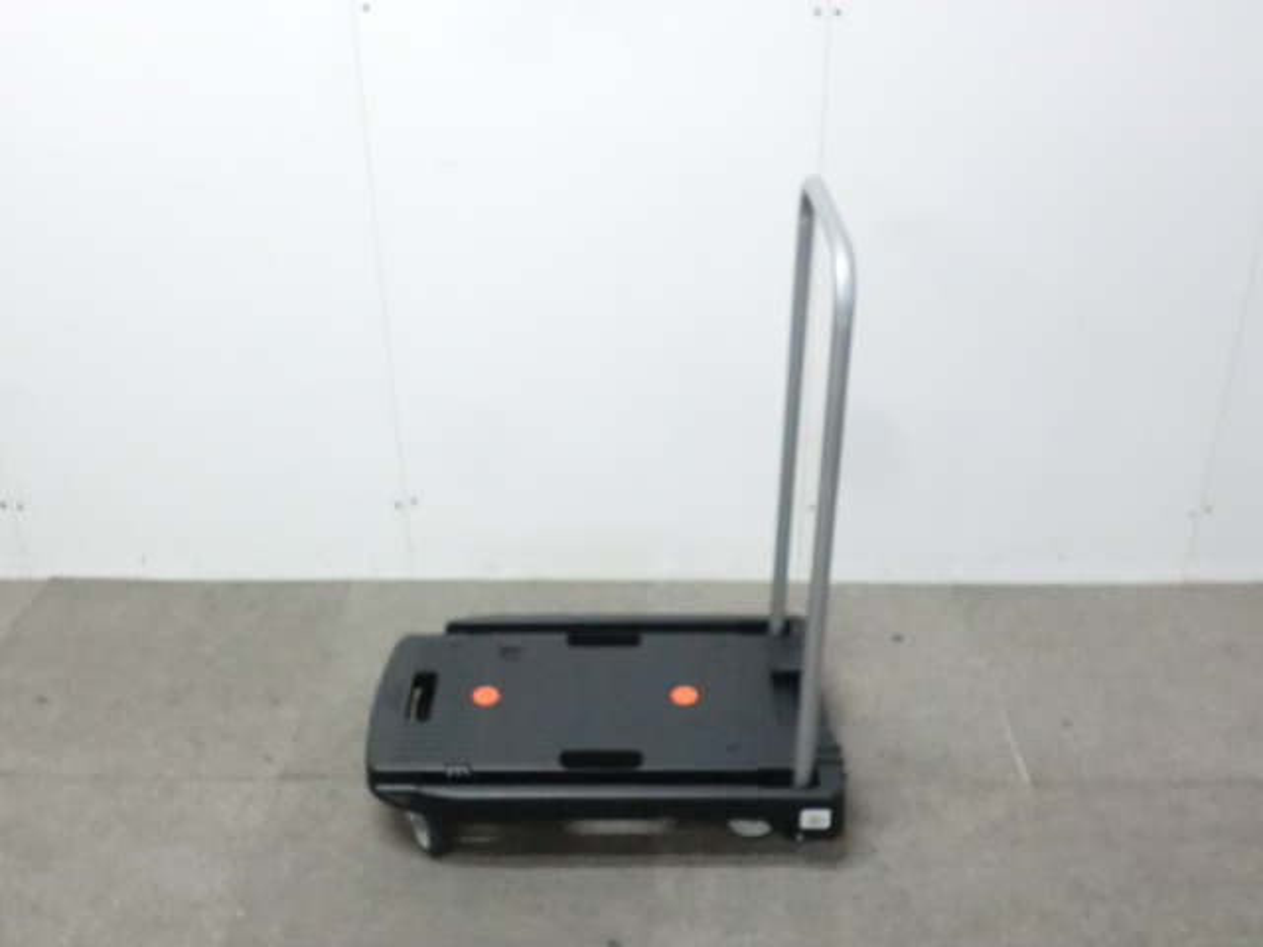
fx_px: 1386
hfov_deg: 49.0
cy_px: 474
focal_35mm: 38
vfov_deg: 37.7
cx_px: 632
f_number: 3.9
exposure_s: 1/30
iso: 800
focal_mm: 6.9
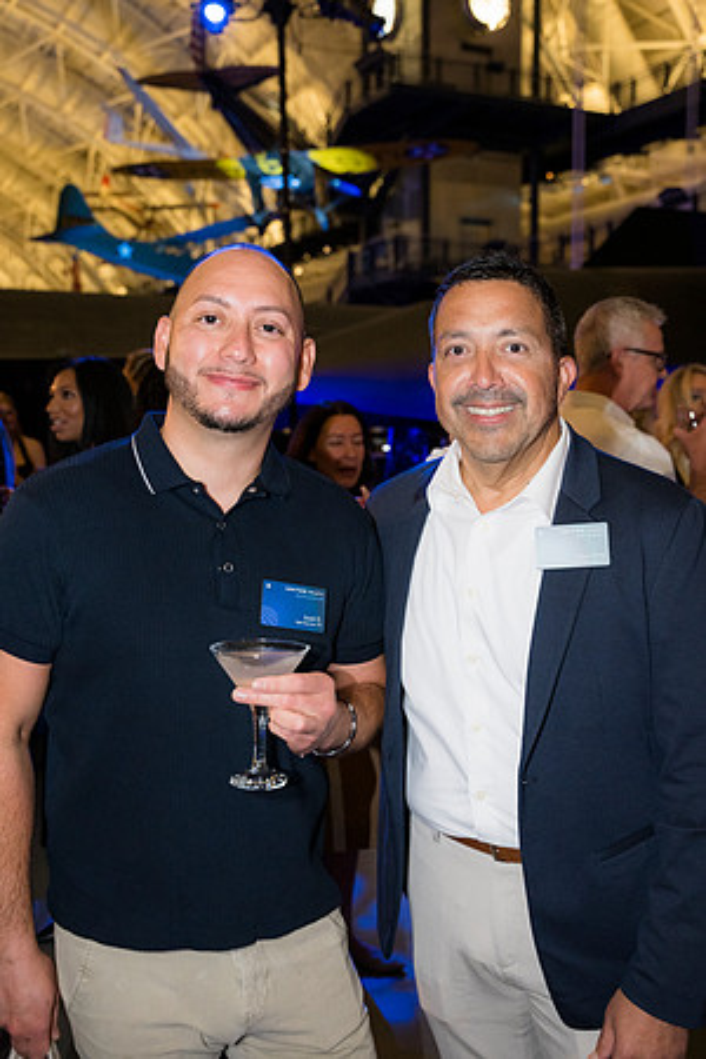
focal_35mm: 37
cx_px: 353
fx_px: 1088
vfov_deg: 51.9
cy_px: 530
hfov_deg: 35.9
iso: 3200
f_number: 4
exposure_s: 1/125
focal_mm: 37
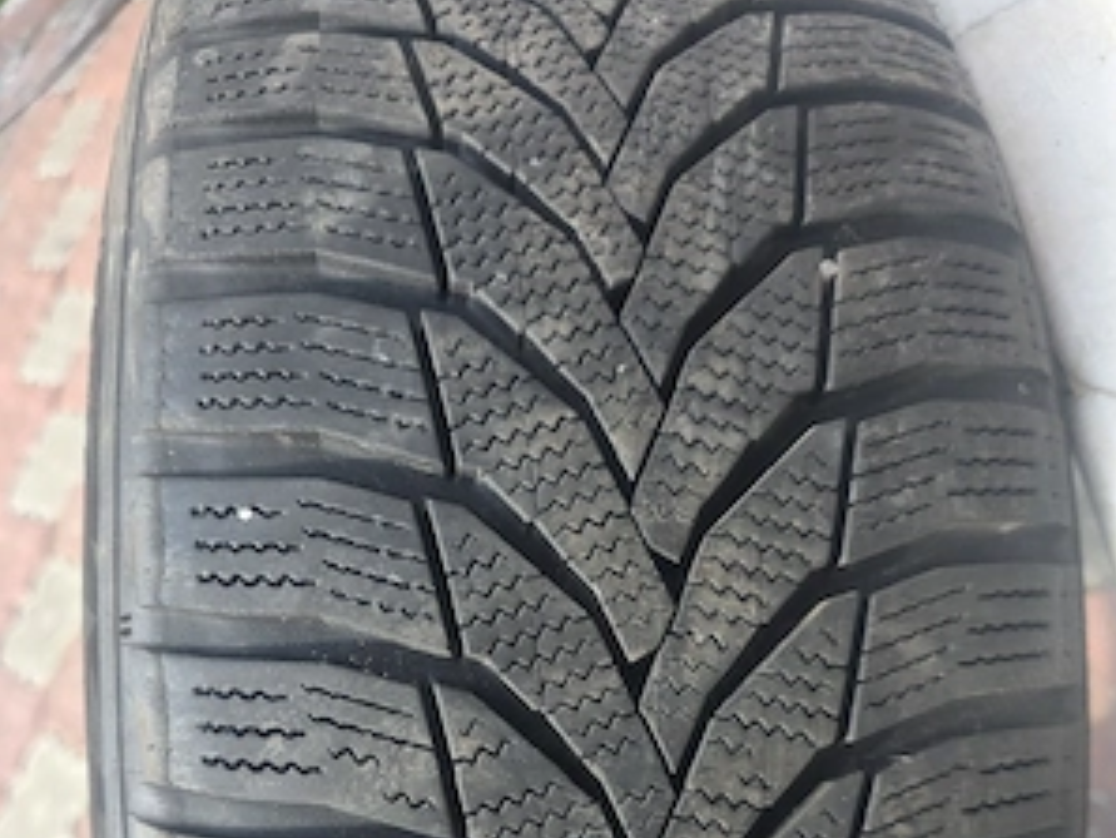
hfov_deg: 58.3
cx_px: 560
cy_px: 699
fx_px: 1000
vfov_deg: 42.9
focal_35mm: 31
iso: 32
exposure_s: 1/182
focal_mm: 6.3
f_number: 1.7
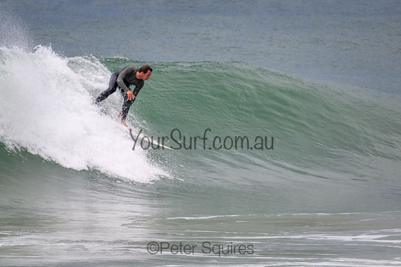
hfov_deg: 1.9
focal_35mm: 1099
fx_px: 12239
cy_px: 112
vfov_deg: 1.3
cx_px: 169
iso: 1100
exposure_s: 1/2000
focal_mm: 800
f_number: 11
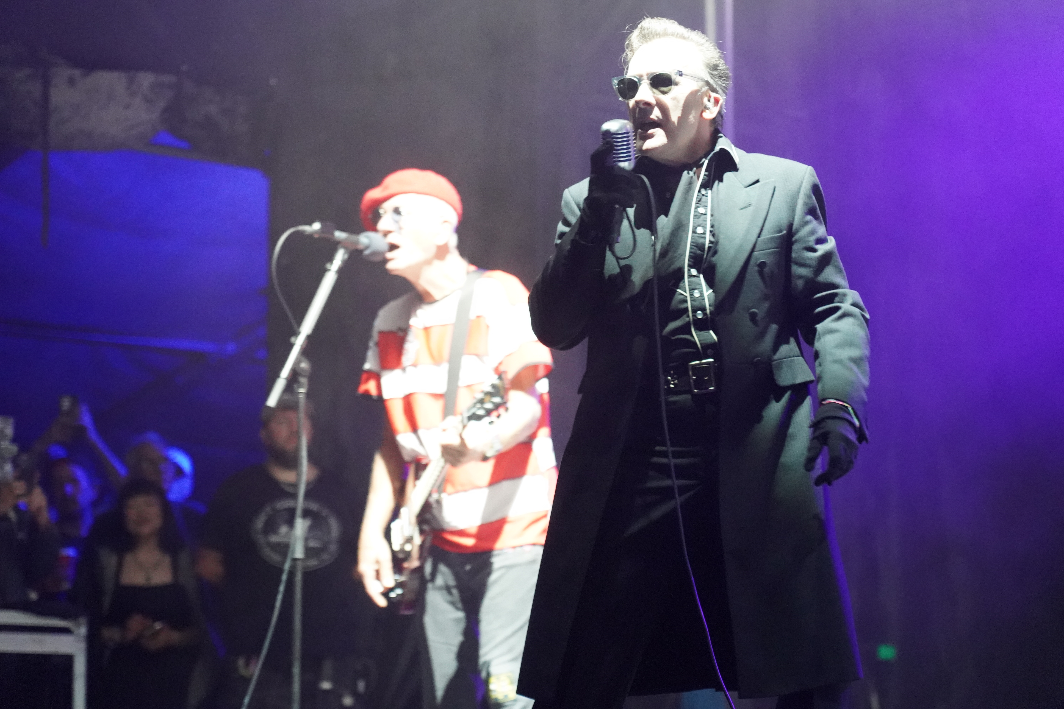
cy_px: 354
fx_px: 3103
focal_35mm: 105
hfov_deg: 19.5
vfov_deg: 13.0
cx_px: 532
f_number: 4
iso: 12800
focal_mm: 105
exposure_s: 1/160
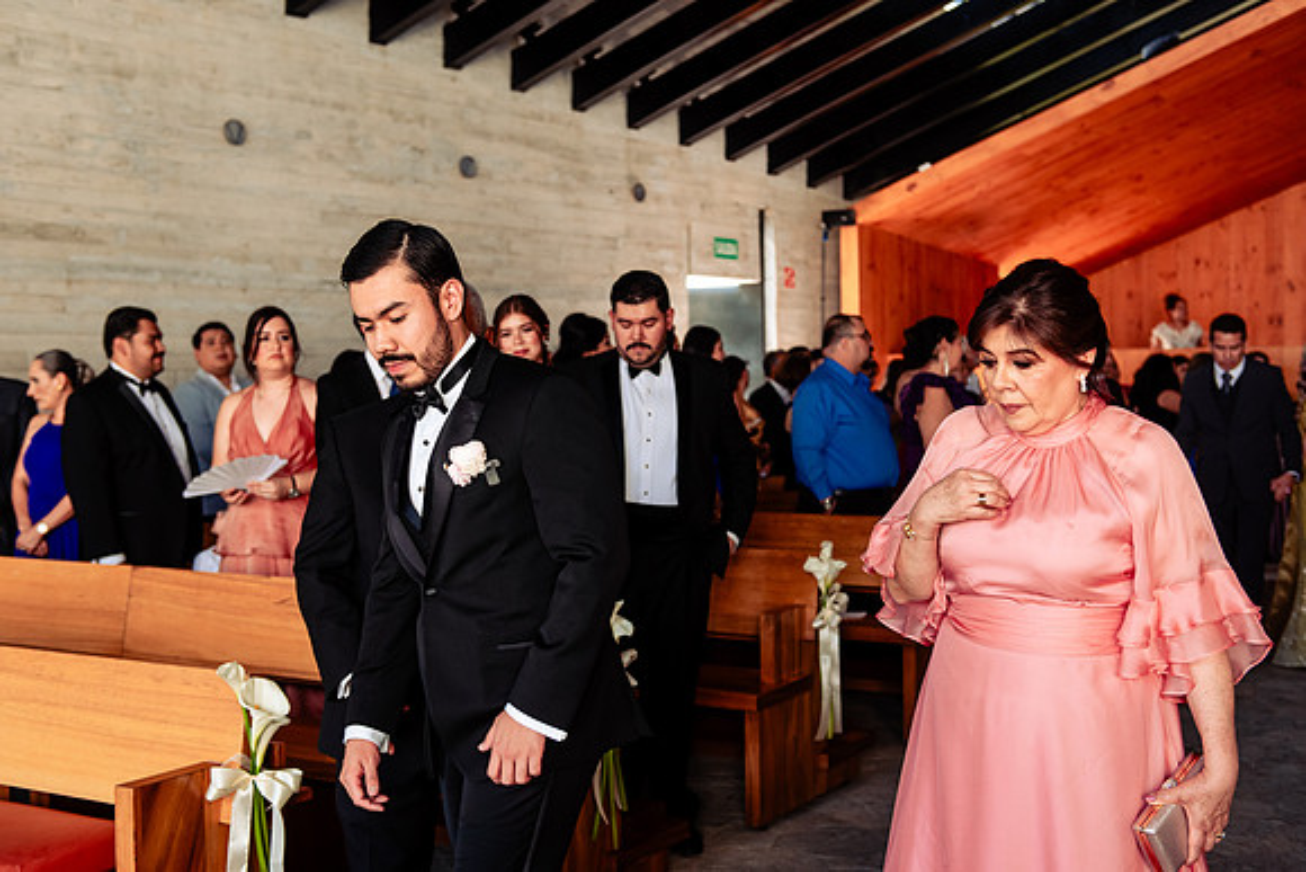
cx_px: 653
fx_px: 1666
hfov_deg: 42.8
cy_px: 436
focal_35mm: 46
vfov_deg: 29.3
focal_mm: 45
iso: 640
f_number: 3.5
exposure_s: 1/250
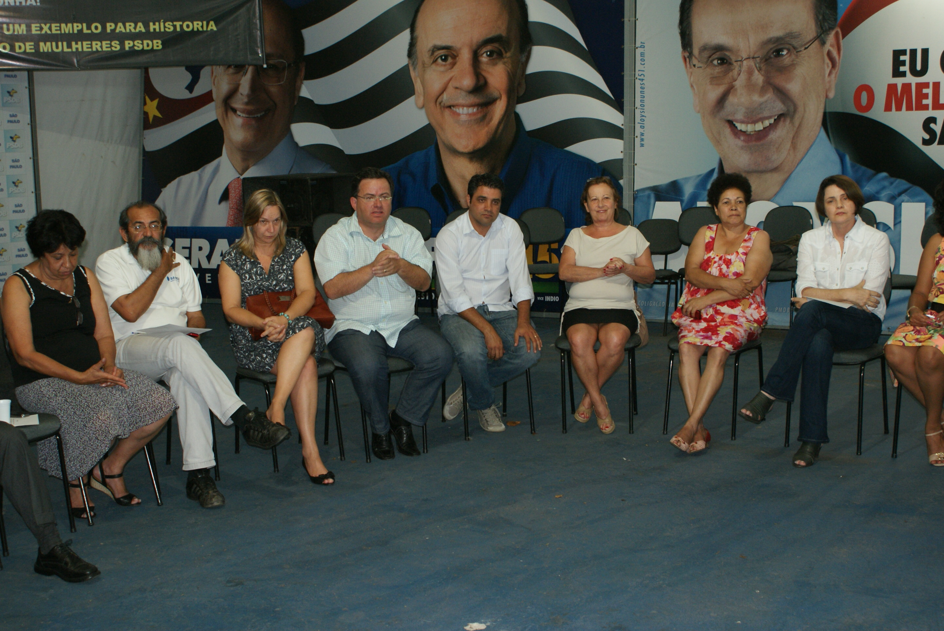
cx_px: 472
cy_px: 316
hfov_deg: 37.8
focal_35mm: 52
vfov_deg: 25.8
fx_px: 1378
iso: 400
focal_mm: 35
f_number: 5.6
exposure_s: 1/60
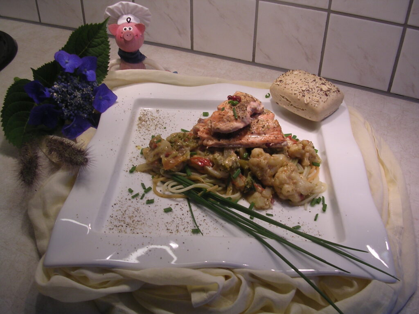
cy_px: 157
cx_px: 210
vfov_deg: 37.7
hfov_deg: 49.0
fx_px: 460
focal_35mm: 38
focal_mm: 5.8
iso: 100
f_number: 2.8
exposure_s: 1/68.6
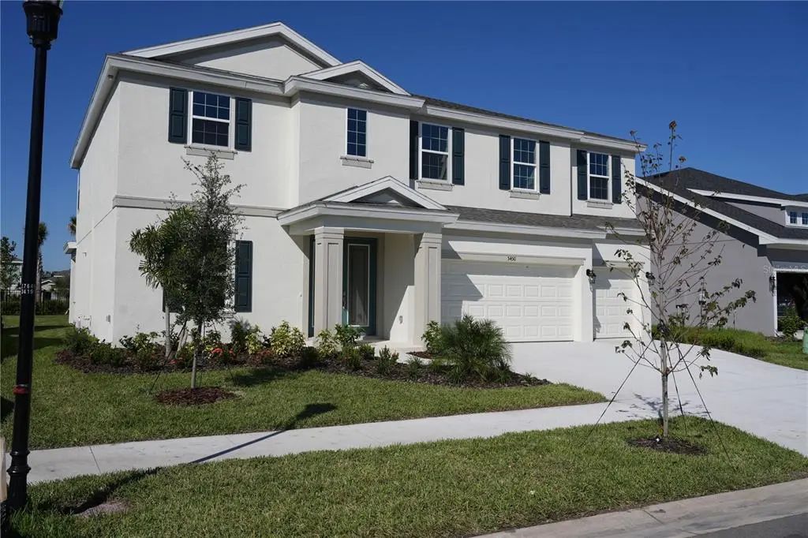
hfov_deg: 63.7
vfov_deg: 44.9
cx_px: 404
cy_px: 269
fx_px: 651
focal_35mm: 29
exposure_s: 1/640
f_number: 8
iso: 100
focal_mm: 29
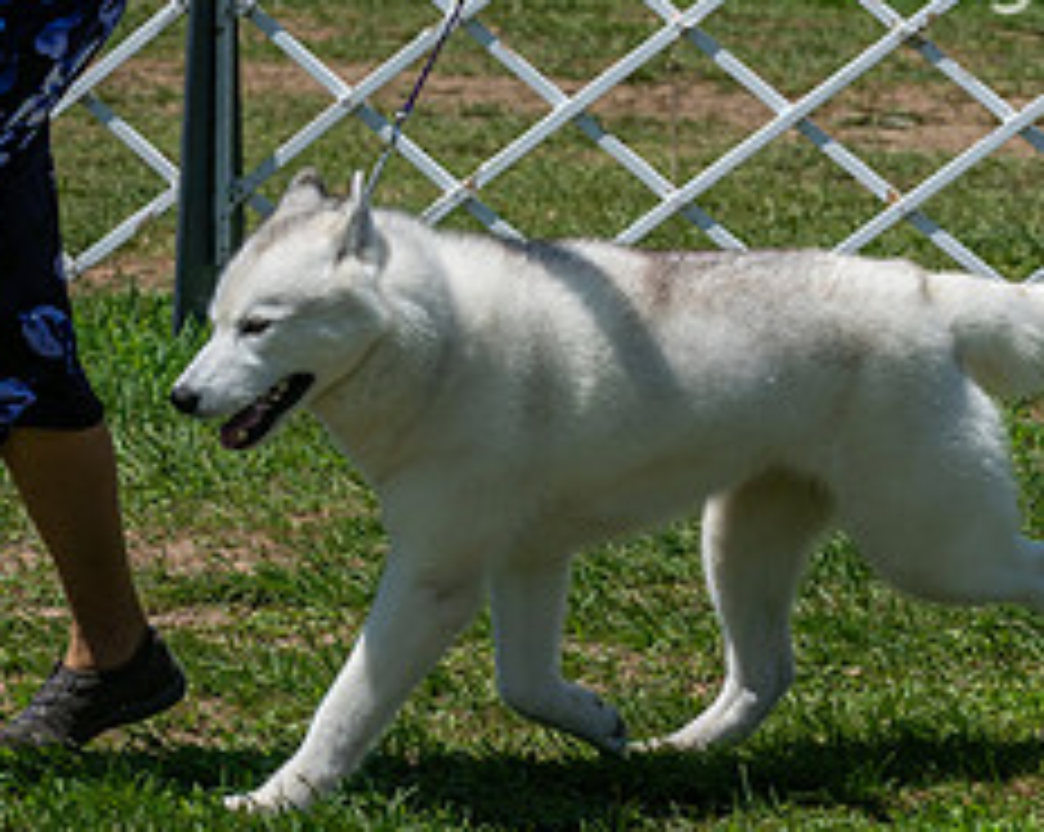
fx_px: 12375
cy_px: 57
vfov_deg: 3.8
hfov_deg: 4.8
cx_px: 670
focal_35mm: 401
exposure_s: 1/1600
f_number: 5.6
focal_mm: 129
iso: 125
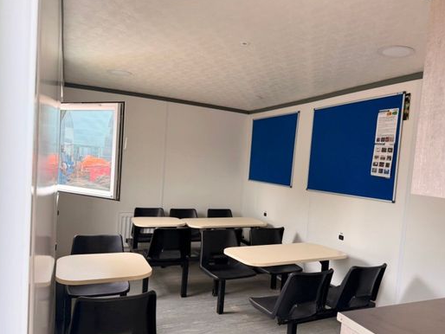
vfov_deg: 49.6
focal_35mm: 28
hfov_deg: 63.2
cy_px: 190
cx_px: 250
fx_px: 360
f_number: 1.78
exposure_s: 1/196
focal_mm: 6.76
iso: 160
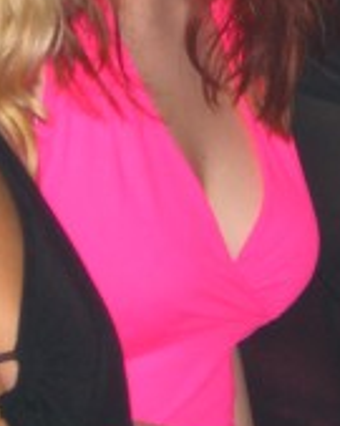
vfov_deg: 7.3
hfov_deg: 5.8
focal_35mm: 264
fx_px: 3324
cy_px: 166
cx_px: 385
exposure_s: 1/60
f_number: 3.6
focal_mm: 11.8
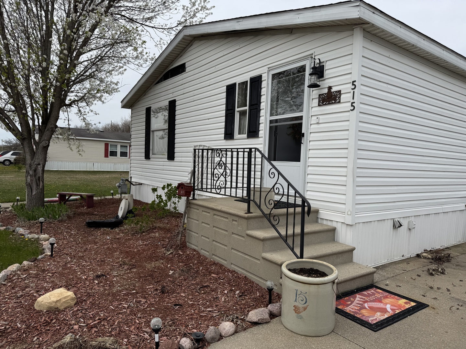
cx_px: 233
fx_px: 323
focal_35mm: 24
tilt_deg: -2.0
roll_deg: -1.6
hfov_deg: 71.6
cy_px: 174
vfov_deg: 56.8
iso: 80
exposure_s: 1/5348
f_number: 1.78
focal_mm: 6.76
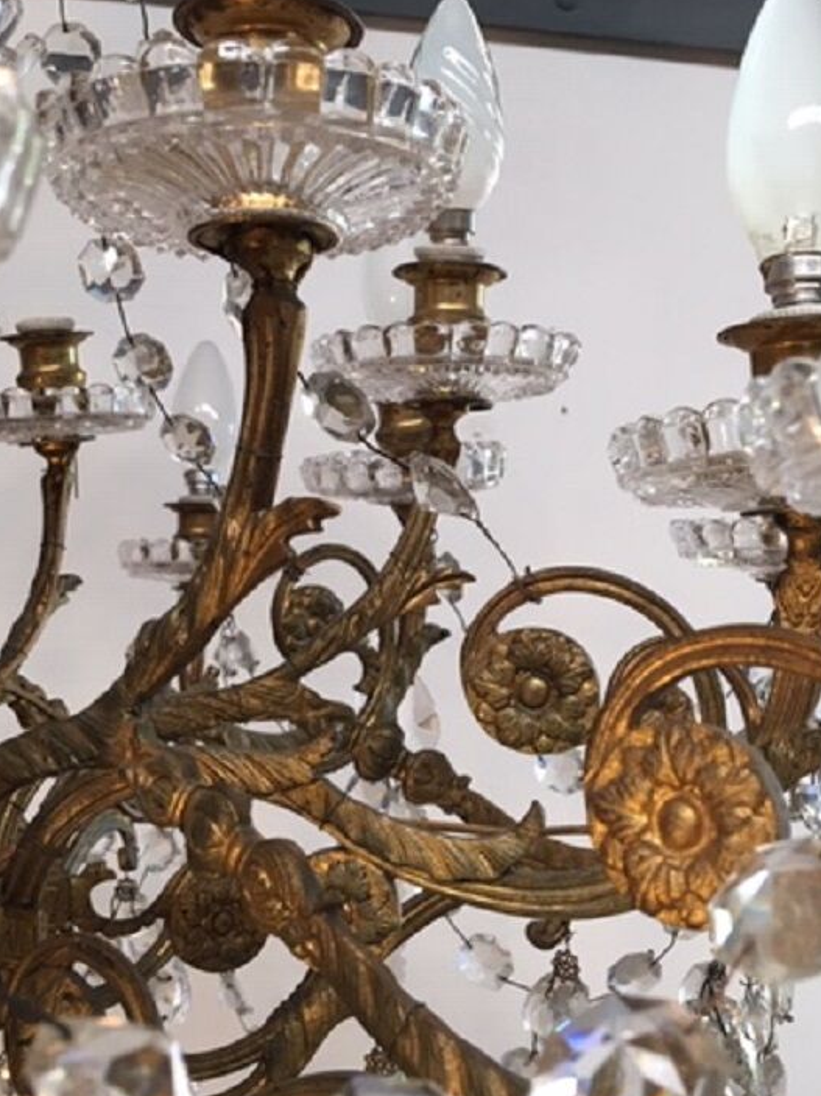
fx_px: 1392
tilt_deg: +2.2
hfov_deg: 32.9
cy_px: 547
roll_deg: -2.1
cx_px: 441
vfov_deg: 43.0
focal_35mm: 44
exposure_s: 1/33
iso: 40
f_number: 2.2
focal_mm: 4.15
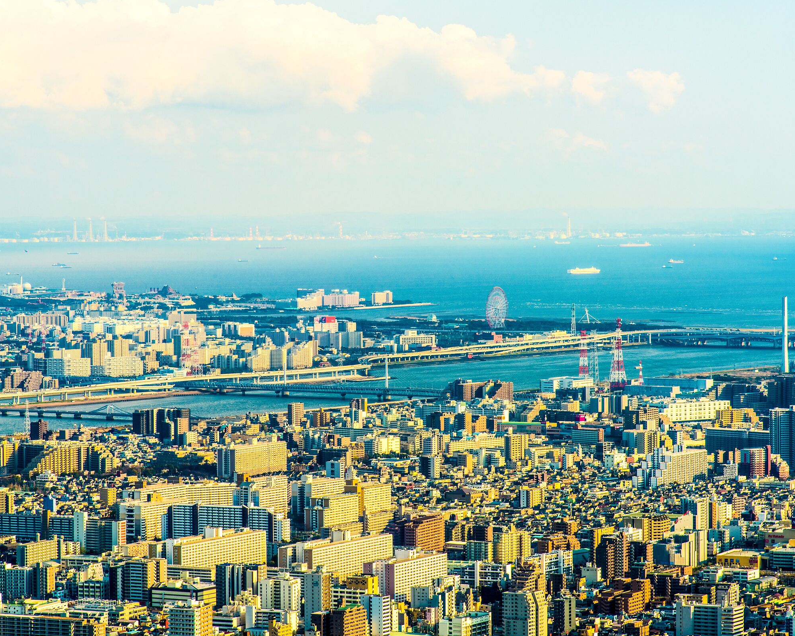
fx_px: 3200
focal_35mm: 136
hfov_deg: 14.2
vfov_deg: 11.4
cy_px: 319
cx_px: 395
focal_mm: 120
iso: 64
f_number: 14
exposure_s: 1/50
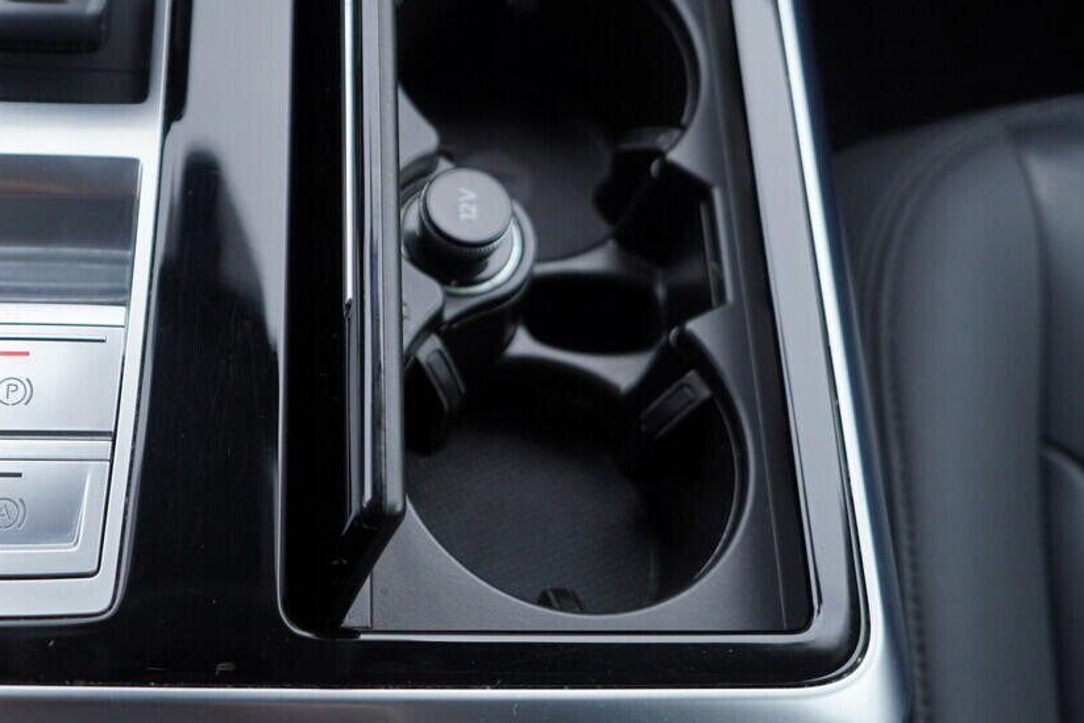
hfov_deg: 31.7
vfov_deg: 21.4
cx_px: 373
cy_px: 165
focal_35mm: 63
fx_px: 1897
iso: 125
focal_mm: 24
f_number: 3.2
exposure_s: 1/50
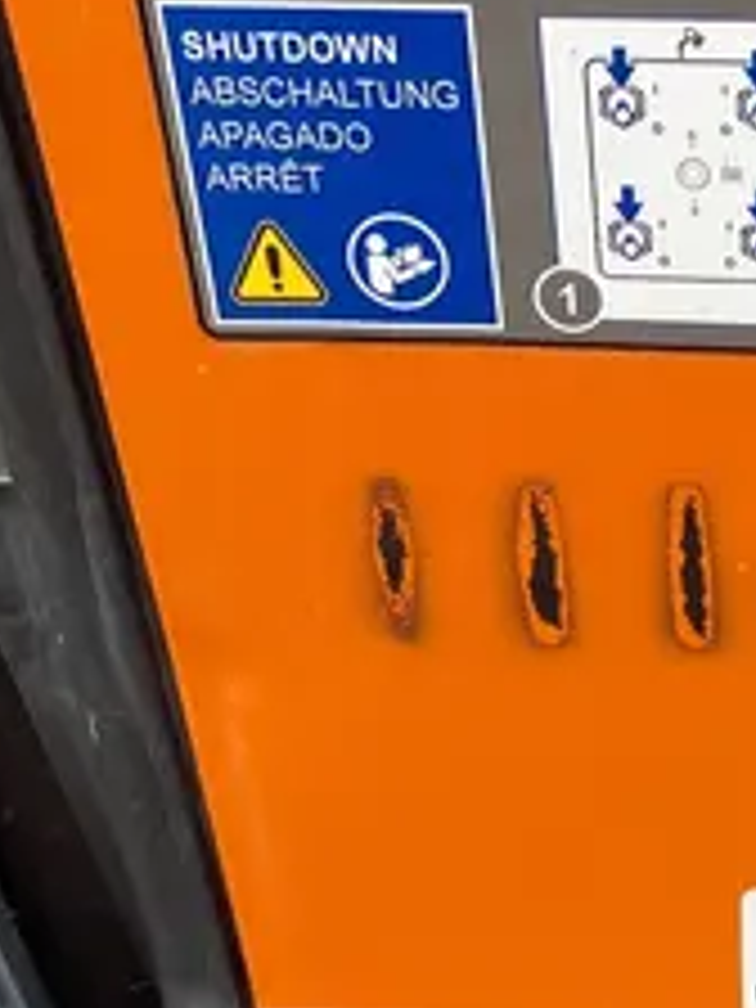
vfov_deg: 21.2
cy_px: 1253
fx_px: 2475
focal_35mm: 85
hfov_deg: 16.8
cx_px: 824
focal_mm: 4.25
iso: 32
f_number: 1.8
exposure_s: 1/404
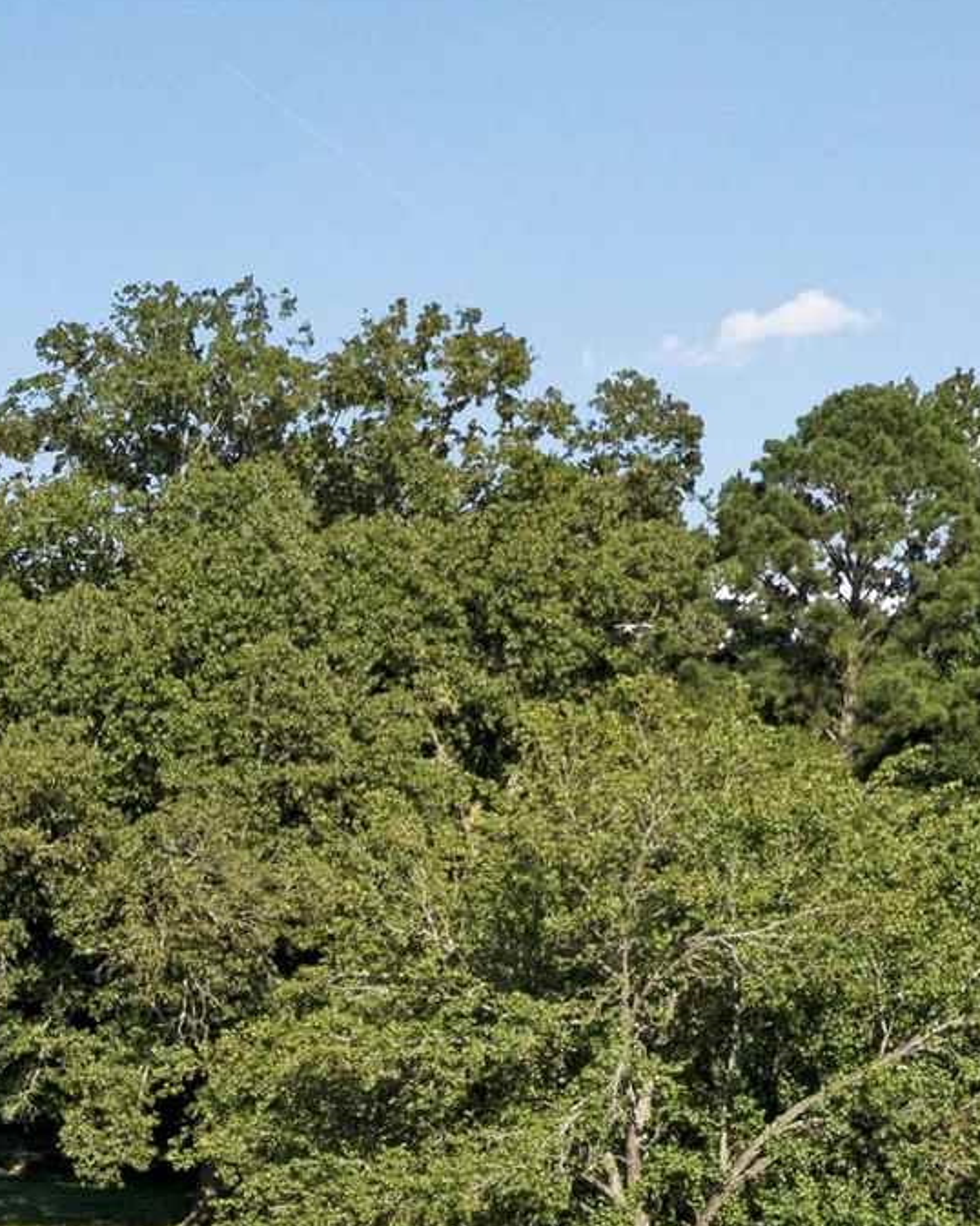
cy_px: 1763
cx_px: -1129
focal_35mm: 120
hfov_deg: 11.3
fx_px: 4353
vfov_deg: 15.0
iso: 100
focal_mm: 10.26
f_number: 4.5
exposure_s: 1/100
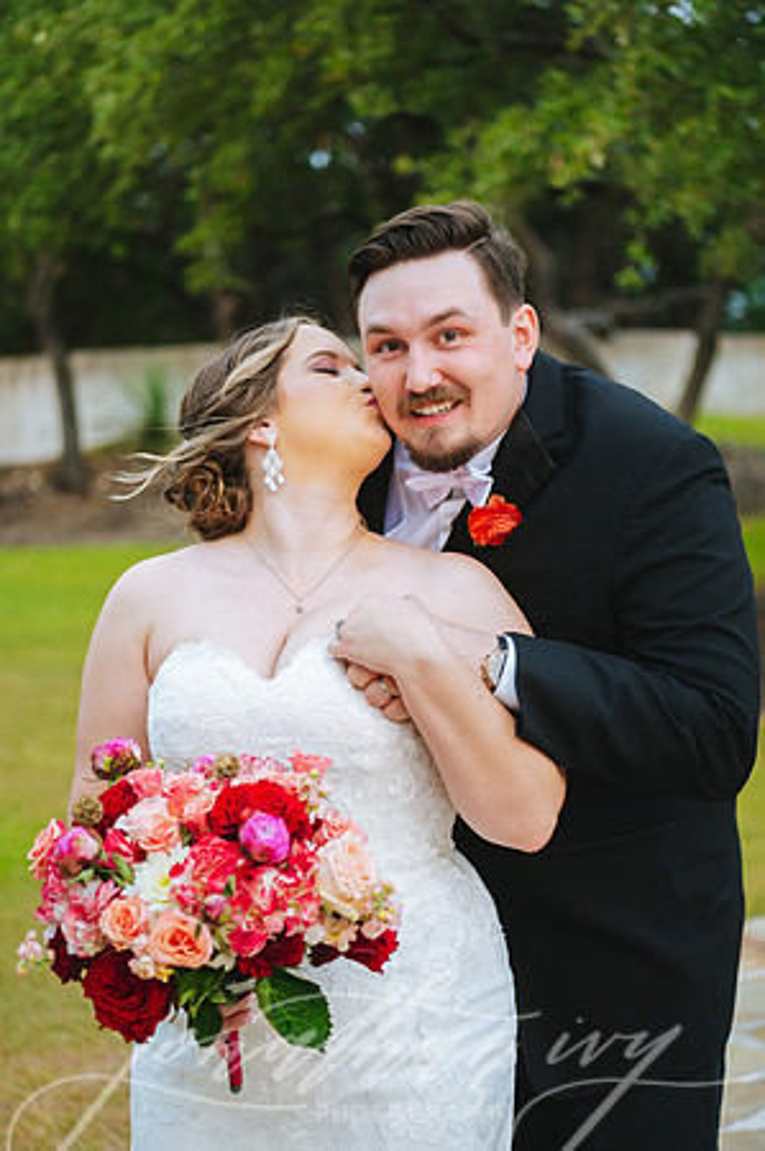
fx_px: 2236
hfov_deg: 19.4
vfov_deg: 28.9
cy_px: 576
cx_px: 382
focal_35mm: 70
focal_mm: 70
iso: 1250
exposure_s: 1/400
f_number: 2.8
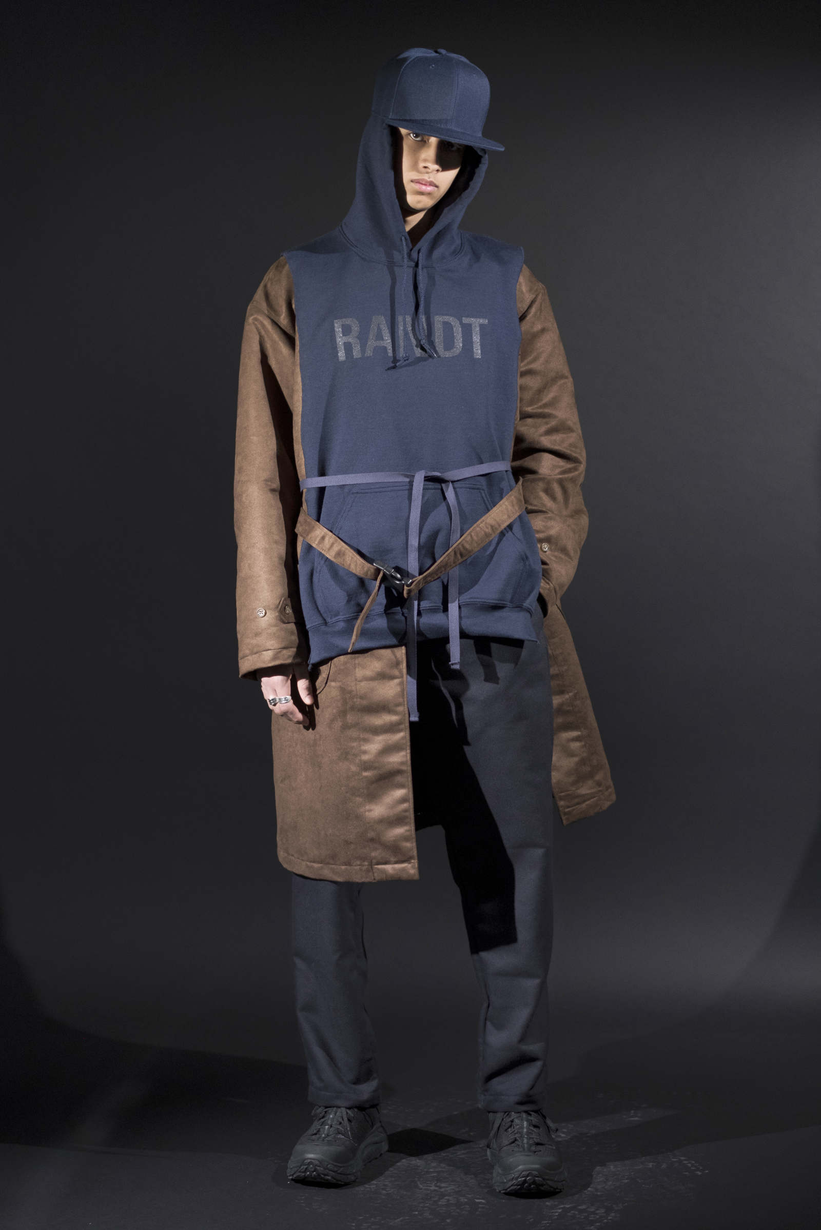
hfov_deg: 16.3
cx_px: 410
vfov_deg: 24.2
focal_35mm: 84
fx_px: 2872
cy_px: 615
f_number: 1.2
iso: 800
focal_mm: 56
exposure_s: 1/250
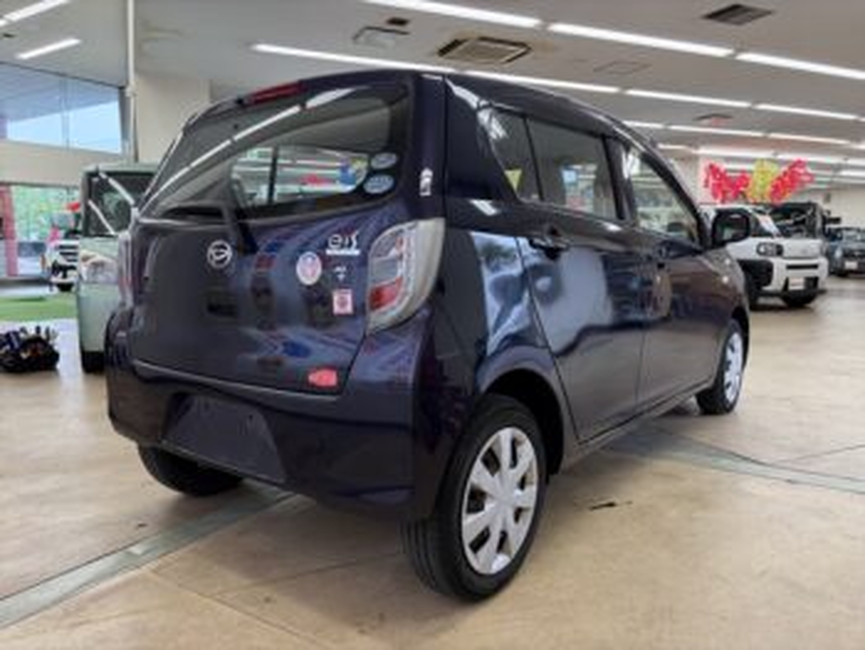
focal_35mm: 26
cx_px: 432
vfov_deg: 53.1
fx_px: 650
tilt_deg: -6.7
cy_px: 325
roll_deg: +0.7
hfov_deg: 67.3
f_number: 1.6
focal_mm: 5.96
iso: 80
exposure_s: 1/100
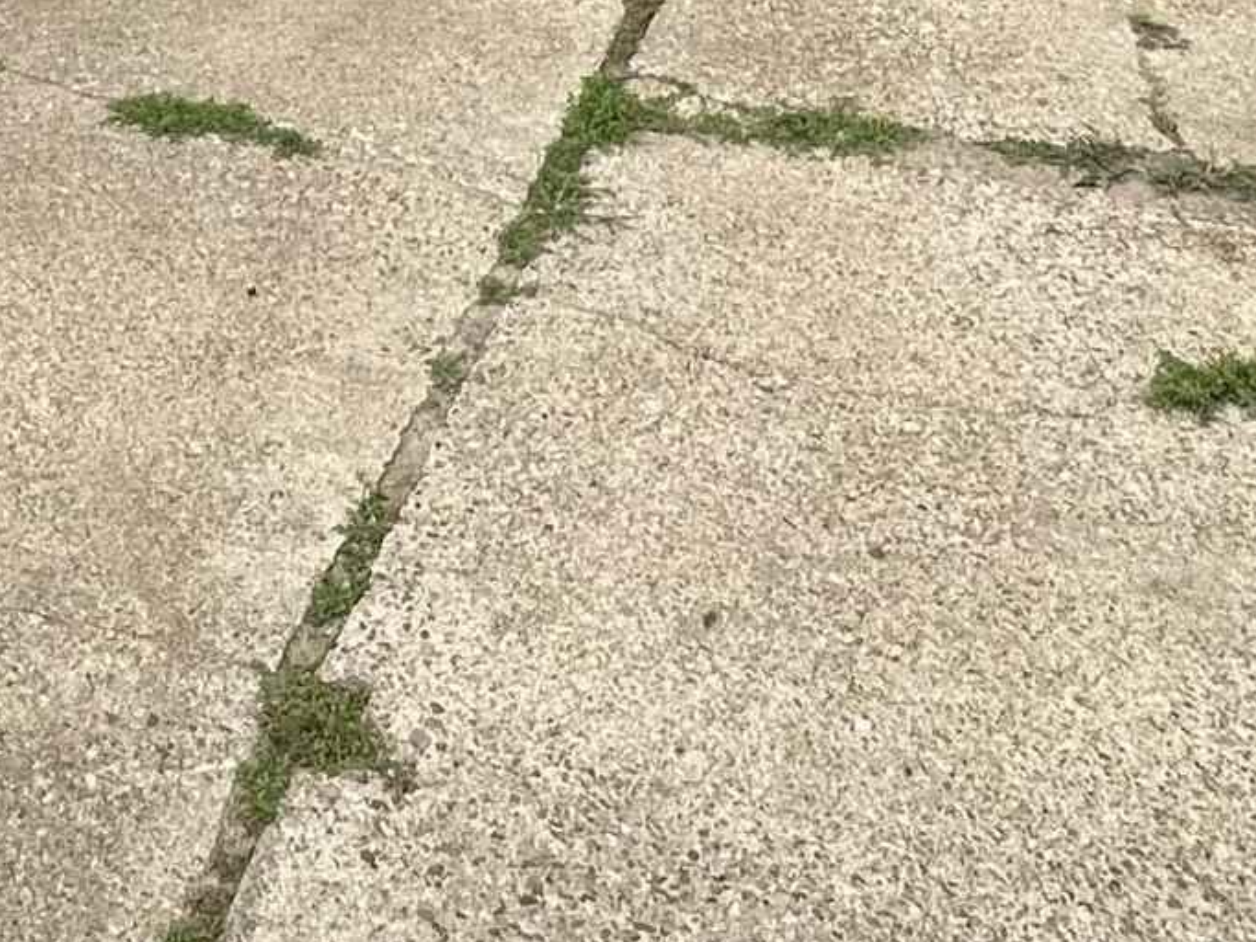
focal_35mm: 63
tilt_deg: -4.0
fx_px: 2285
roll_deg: +0.0
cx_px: 167
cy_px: -889
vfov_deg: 17.4
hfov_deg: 29.7
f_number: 2.2
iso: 40
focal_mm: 2.22
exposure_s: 1/658
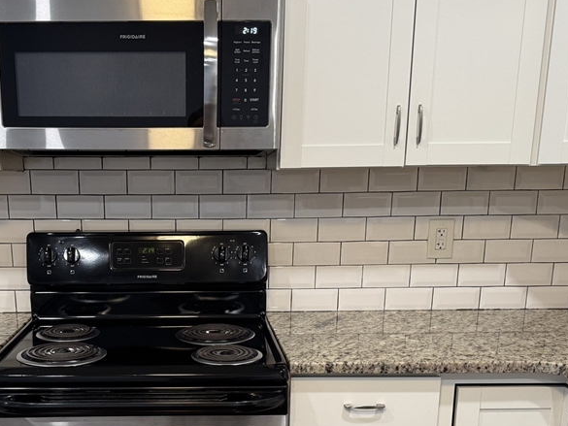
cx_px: 184
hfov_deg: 44.1
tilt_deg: -14.5
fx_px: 689
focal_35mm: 42
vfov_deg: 33.2
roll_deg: +0.3
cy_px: 353
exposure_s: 1/60
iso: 160
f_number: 1.78
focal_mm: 6.76
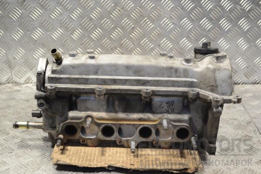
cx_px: 130
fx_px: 435
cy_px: 87
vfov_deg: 22.6
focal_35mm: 60
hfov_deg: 33.4
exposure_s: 1/30
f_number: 5.3
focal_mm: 40
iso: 320
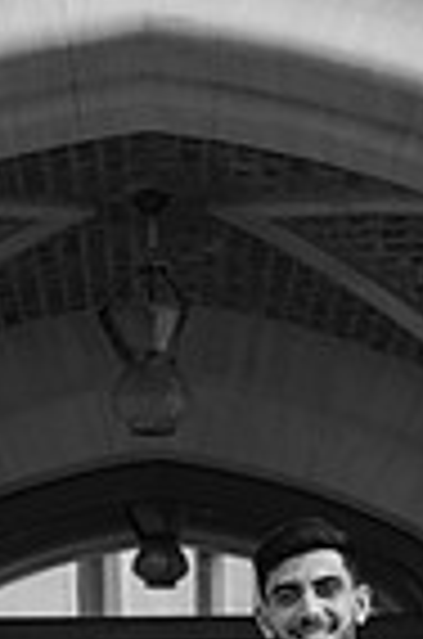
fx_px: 2249
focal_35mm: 127
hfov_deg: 10.7
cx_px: 238
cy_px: 864
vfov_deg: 15.3
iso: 200
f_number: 3.2
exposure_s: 1/500
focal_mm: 40
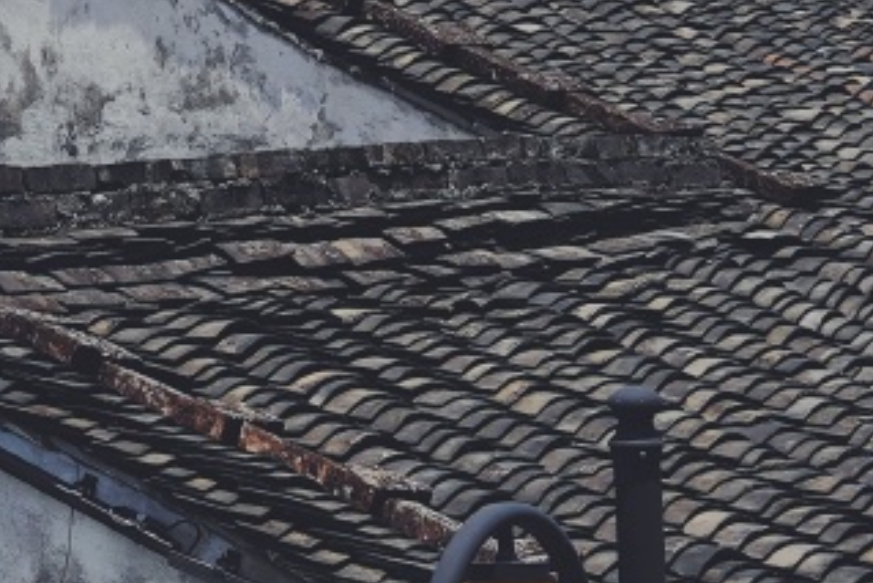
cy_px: -49
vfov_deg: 7.9
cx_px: -219
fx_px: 4197
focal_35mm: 173
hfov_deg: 11.6
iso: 100
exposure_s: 1/1250
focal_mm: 31
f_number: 6.3
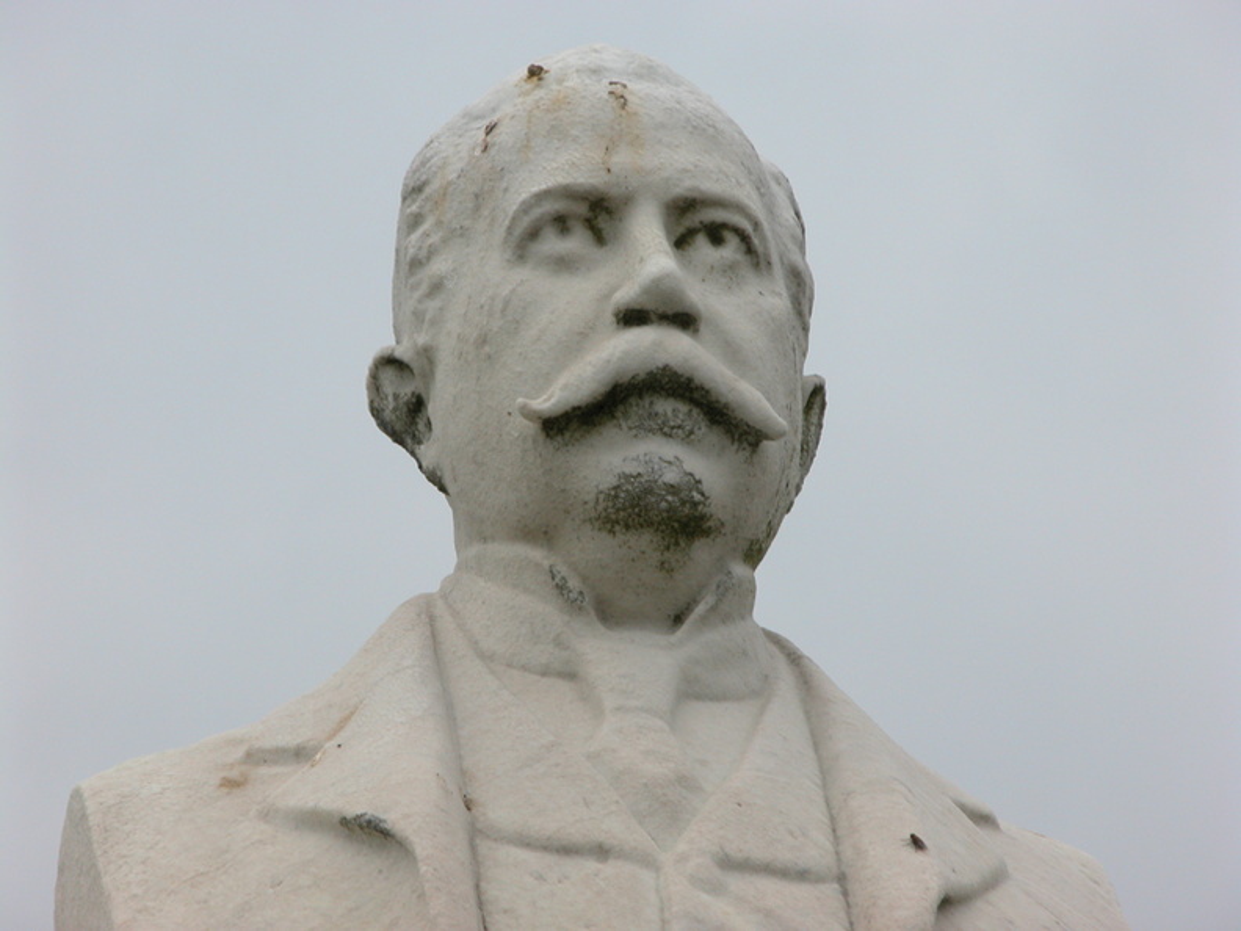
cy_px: 466
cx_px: 620
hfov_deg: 8.2
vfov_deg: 6.1
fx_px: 8676
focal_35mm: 242
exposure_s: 1/162
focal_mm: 61.5
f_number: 7.4
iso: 100
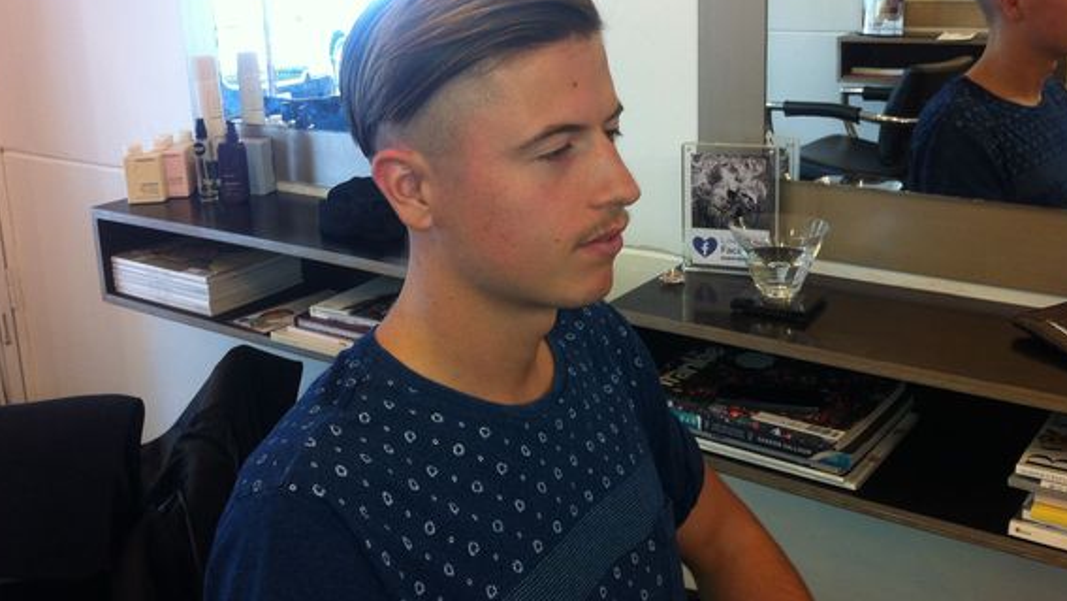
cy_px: 179
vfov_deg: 27.5
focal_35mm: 43
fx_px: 1217
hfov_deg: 47.3
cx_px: 489
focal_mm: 3.85
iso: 100
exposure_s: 1/15
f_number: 2.8
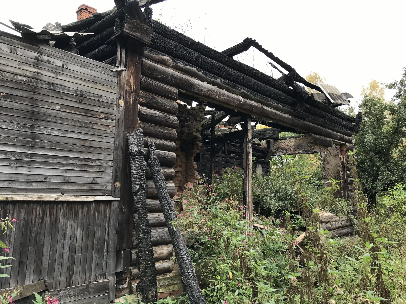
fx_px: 328
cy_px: 152
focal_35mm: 28
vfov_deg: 49.7
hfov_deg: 63.4
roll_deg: -2.8
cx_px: 203
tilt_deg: +8.6
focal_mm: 3.99
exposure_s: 1/198
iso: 20
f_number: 1.8
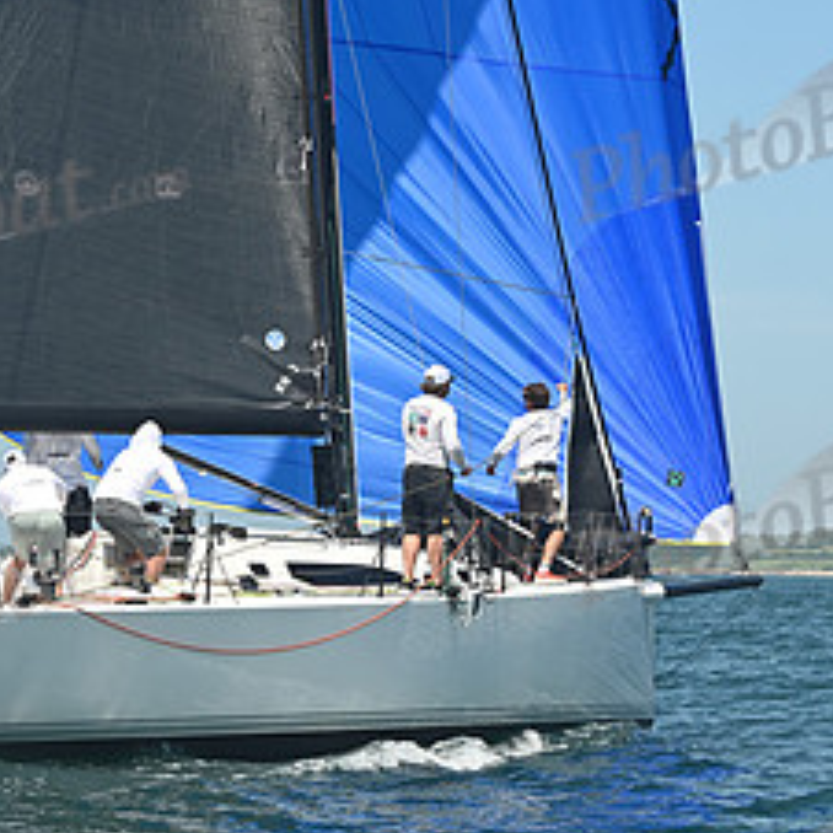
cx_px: 383
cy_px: 370
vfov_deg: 11.4
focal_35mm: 153
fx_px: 4165
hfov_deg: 11.4
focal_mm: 70
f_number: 7.1
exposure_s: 1/1000
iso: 320
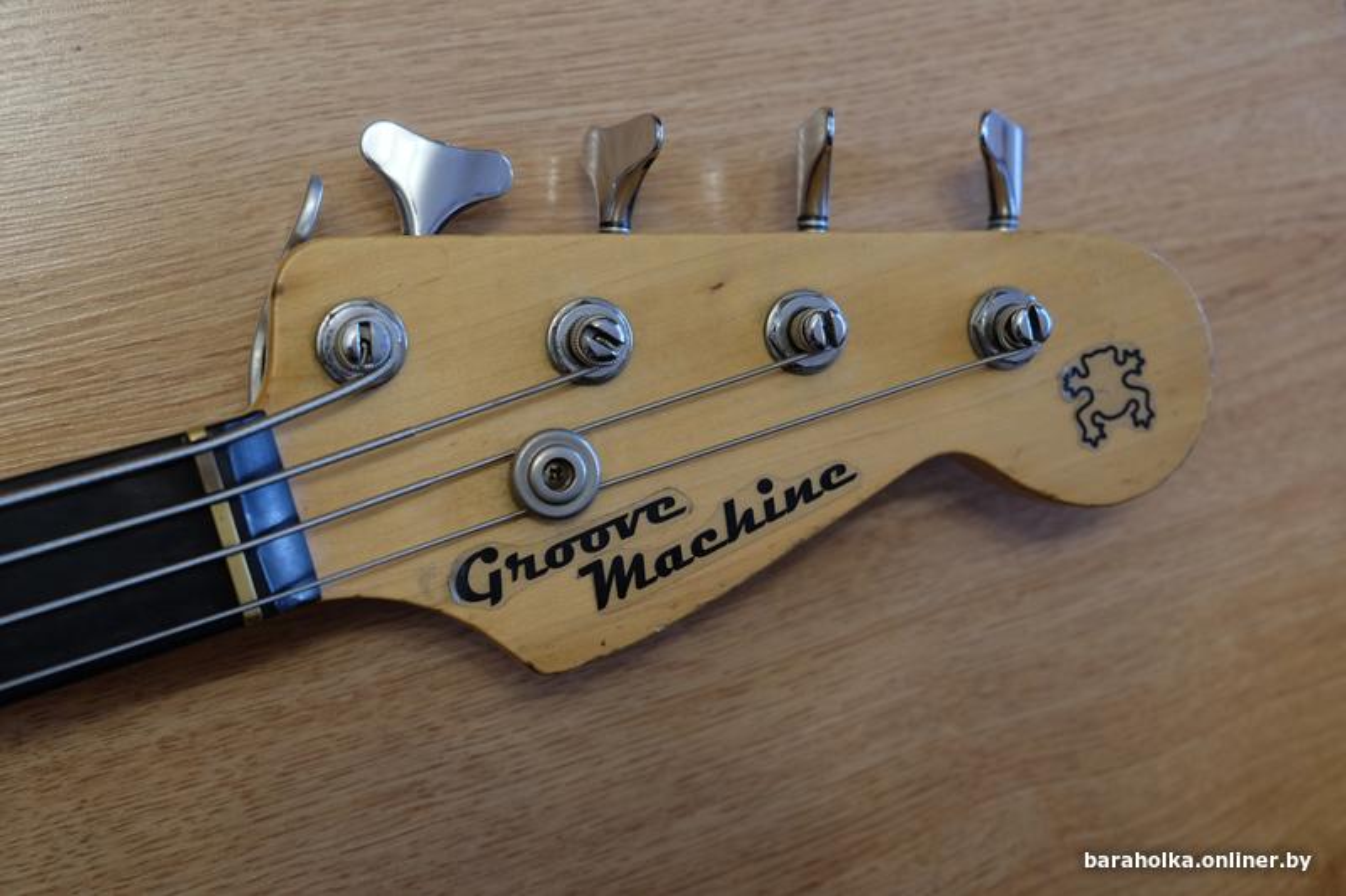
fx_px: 1682
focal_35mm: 45
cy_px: 448
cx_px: 673
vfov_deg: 29.9
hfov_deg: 43.6
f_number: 3.6
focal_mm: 30.2
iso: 800
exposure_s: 1/34
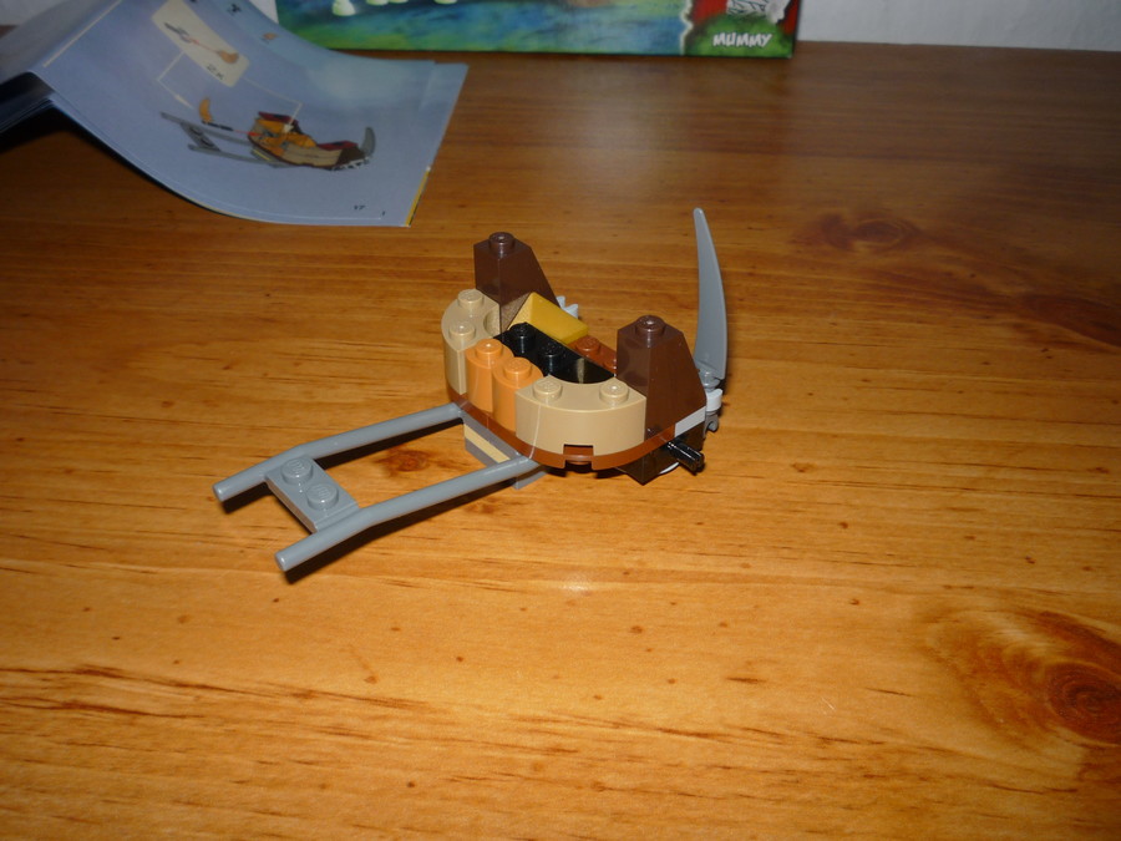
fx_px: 1036
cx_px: 560
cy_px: 420
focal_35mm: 32
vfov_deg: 44.2
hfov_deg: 56.8
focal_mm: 5.2
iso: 100
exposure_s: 1/30
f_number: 4
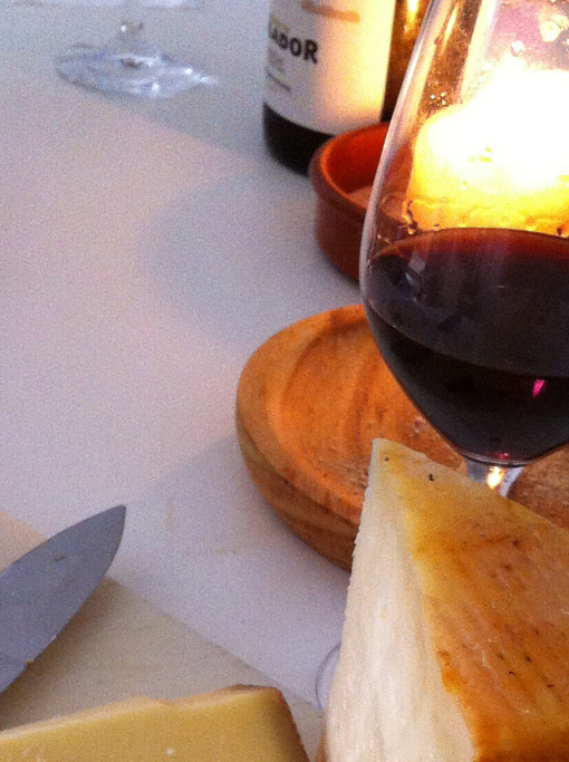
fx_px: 1802
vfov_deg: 22.9
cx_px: 341
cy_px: 761
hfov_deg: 17.9
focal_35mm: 82
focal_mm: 3.85
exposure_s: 1/15
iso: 200
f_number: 2.8
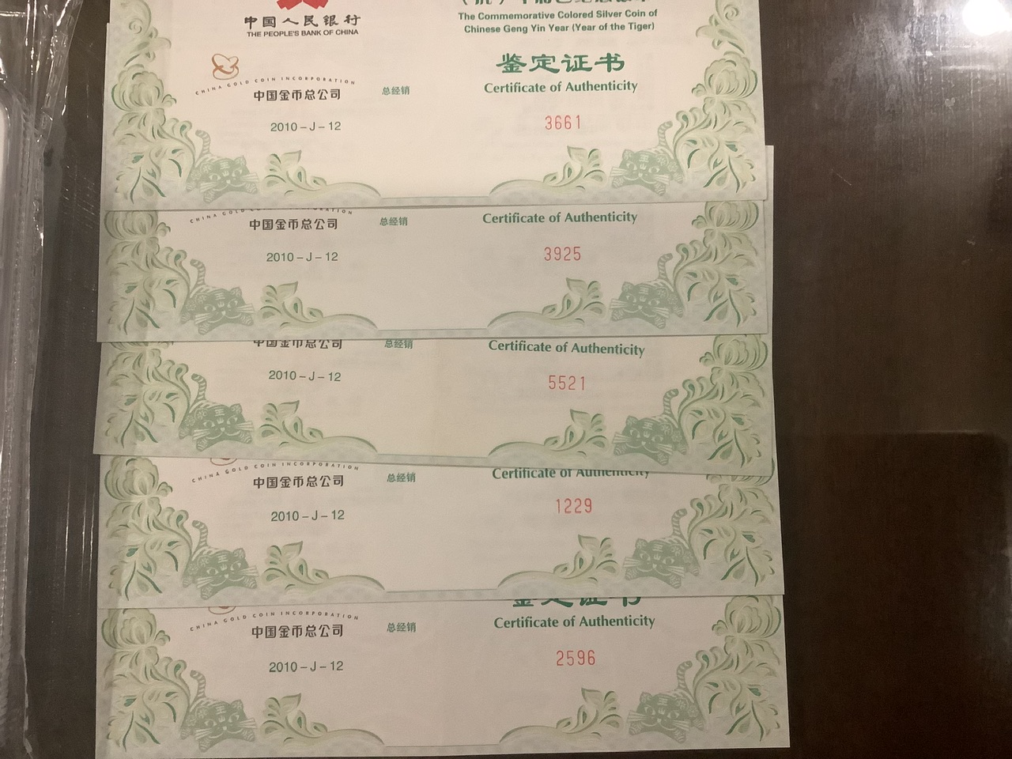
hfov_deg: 58.4
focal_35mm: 31
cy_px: 380
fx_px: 906
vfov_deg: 45.4
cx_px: 506
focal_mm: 3.3
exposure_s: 1/33
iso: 320
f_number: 2.4
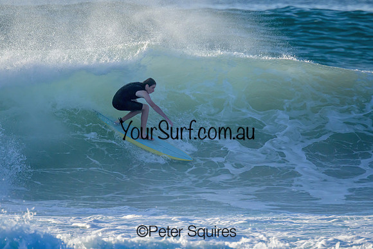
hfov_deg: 2.2
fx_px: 9652
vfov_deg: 1.5
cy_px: 124
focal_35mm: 931
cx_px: 182
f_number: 11
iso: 1250
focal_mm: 800
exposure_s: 1/1600
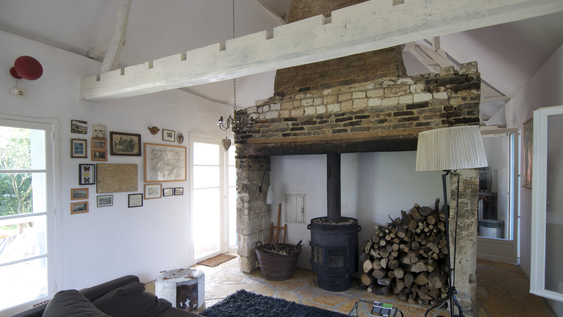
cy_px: 169
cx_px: 283
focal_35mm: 19
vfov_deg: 58.3
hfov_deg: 89.6
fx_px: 284
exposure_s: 1/30
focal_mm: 12
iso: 200
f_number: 4
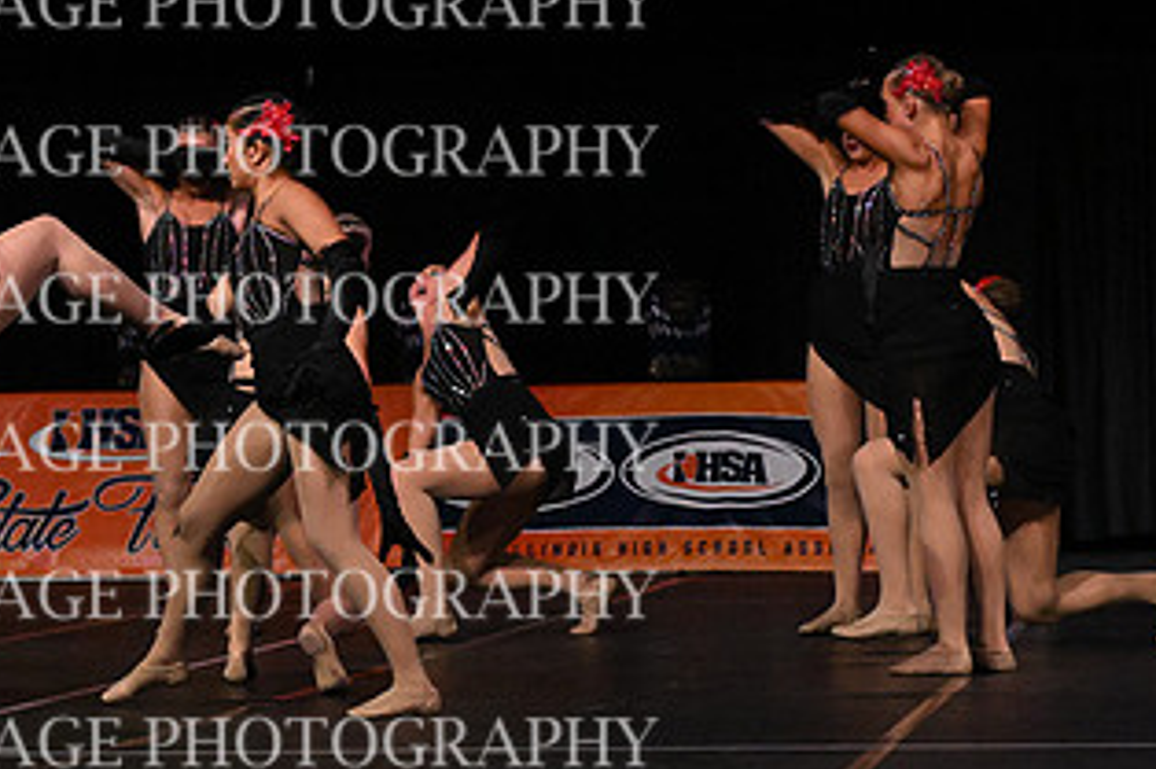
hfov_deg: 12.3
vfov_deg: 8.3
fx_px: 5327
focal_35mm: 166
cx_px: 125
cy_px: 224
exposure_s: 1/1000
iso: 8000
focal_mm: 60
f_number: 4
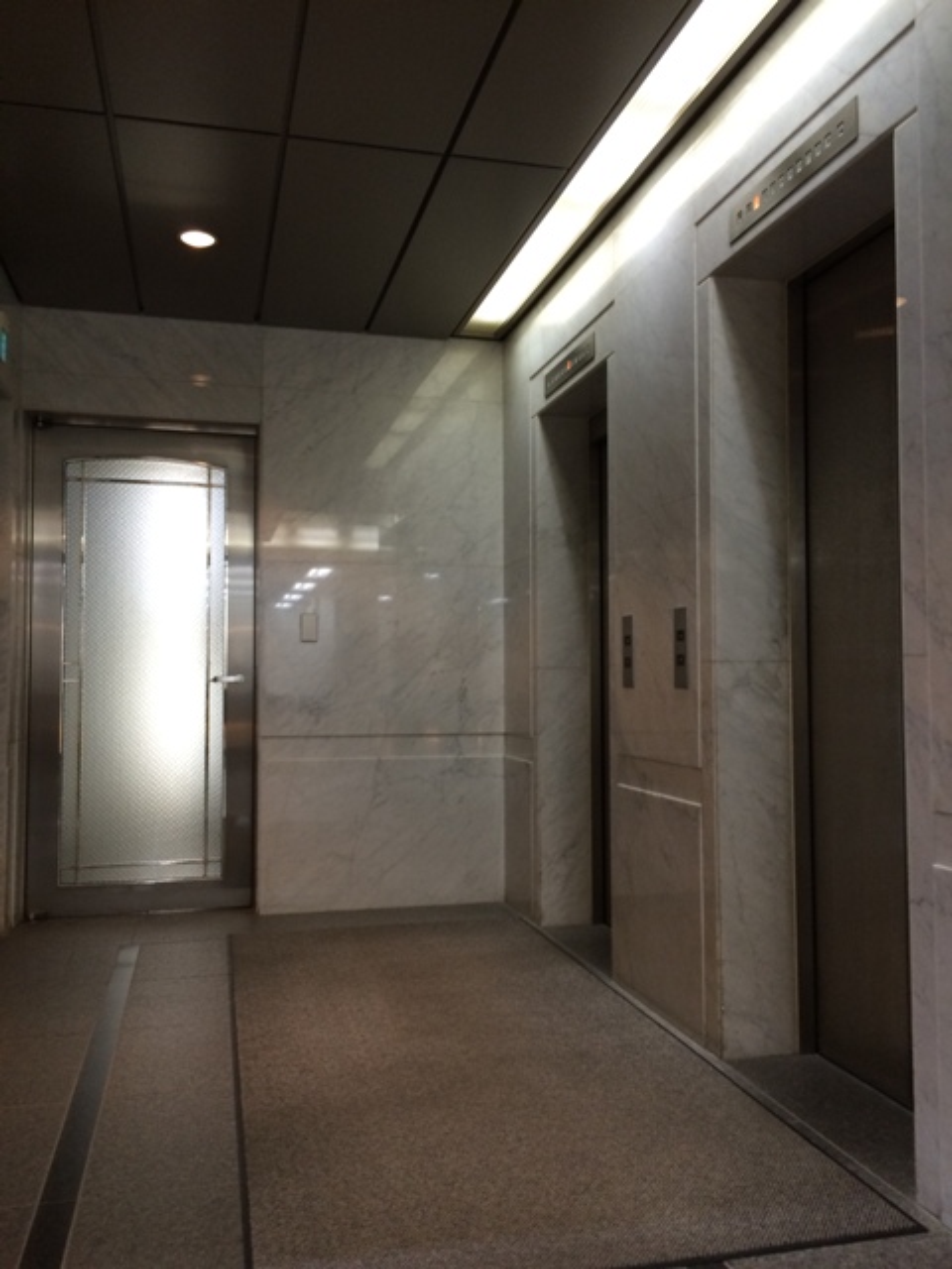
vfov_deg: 61.7
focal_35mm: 29
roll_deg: +0.3
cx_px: 476
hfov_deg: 48.2
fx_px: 1063
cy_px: 634
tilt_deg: +2.2
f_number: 2.2
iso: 125
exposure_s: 1/30
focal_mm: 4.15
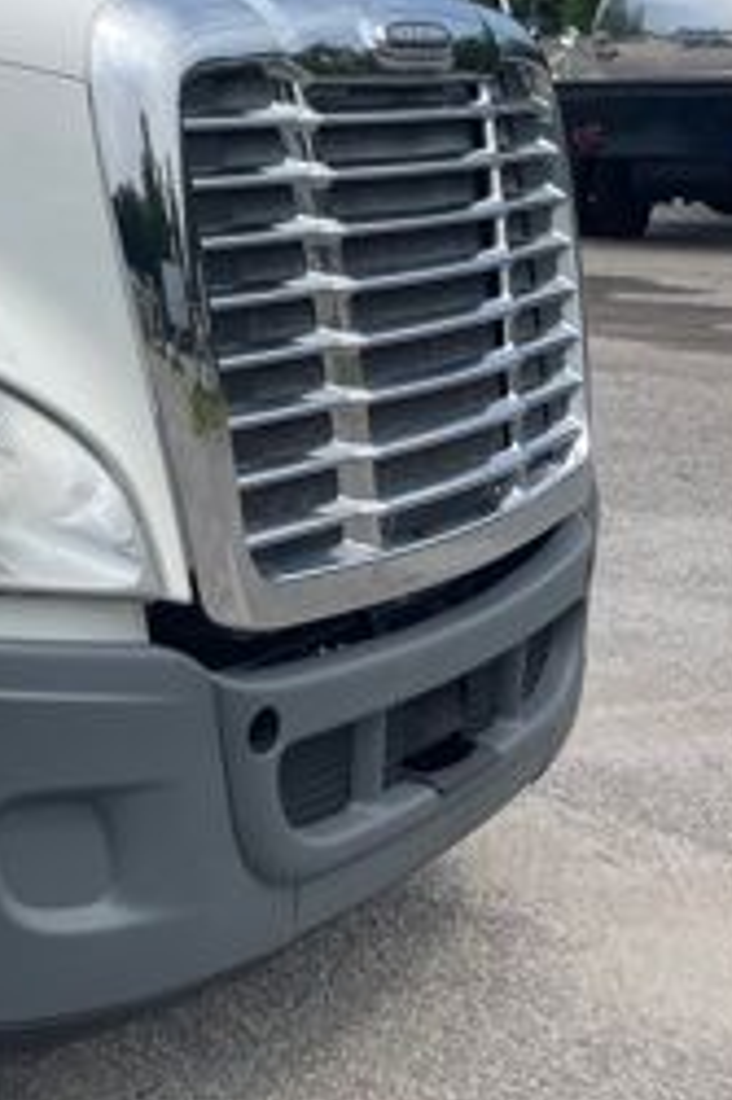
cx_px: -609
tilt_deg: -2.5
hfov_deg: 16.4
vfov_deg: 28.3
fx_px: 2107
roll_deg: -0.6
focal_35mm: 69
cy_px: 131
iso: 32
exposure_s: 1/5376
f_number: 1.6
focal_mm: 5.1
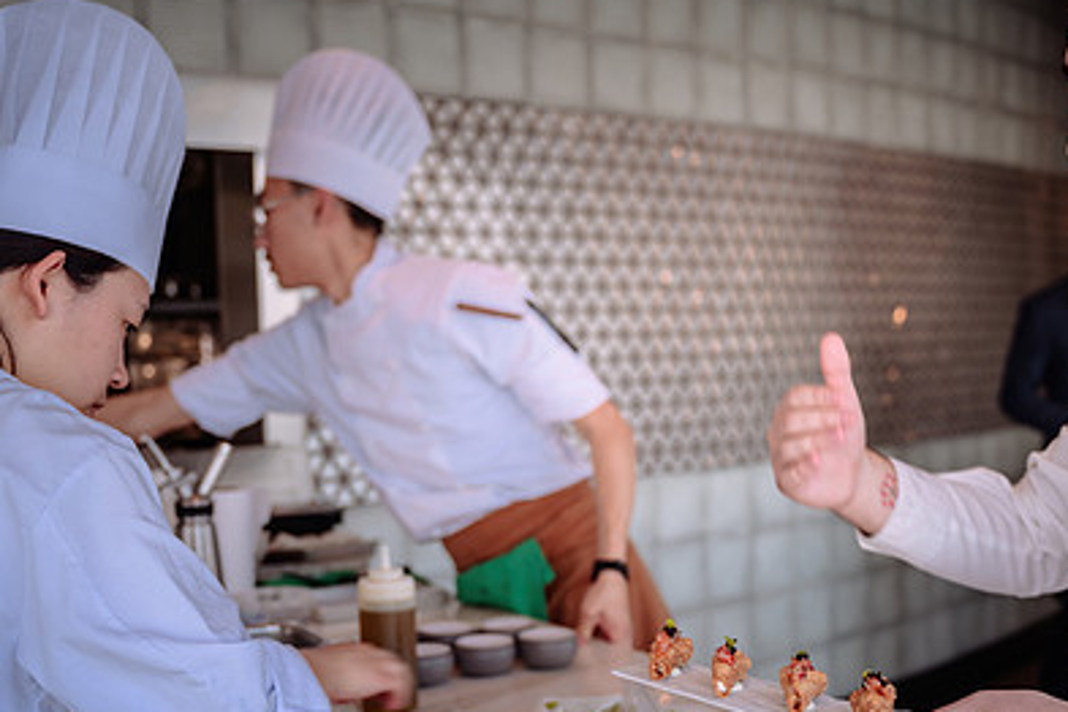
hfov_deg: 36.4
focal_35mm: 54
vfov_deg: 25.0
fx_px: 1602
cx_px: 743
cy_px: 465
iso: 100
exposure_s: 1/100
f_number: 2.8
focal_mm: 35
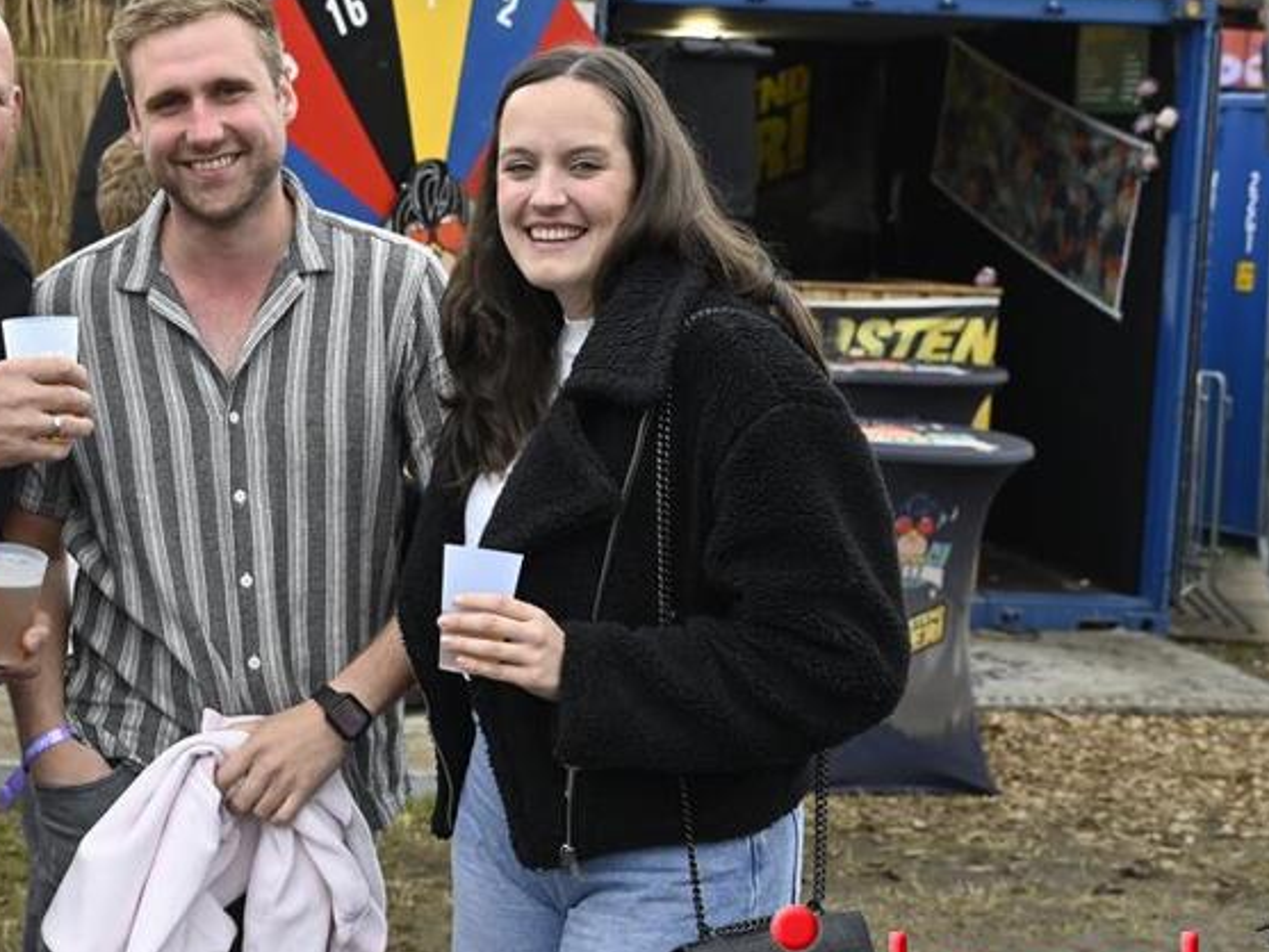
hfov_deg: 28.9
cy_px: 409
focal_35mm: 65
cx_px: 187
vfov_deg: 22.6
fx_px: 2383
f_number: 5
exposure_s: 1/250
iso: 200
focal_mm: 38
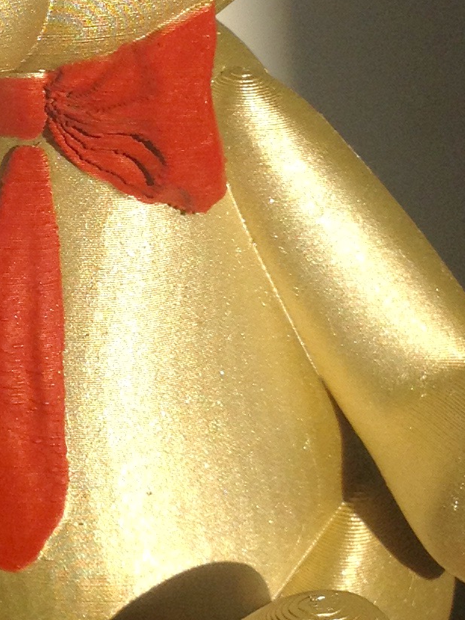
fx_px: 2491
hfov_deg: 10.6
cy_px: 332
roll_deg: +2.7
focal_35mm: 139
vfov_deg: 14.2
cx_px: 54
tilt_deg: -15.1
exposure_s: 1/876
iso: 50
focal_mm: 4.28
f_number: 2.4
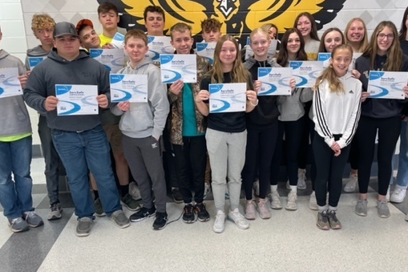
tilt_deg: -14.6
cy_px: 152
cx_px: 215
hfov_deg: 55.8
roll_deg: +1.0
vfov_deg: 38.8
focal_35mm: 34
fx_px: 385
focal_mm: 4.2
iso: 64
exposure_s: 1/60
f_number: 1.6
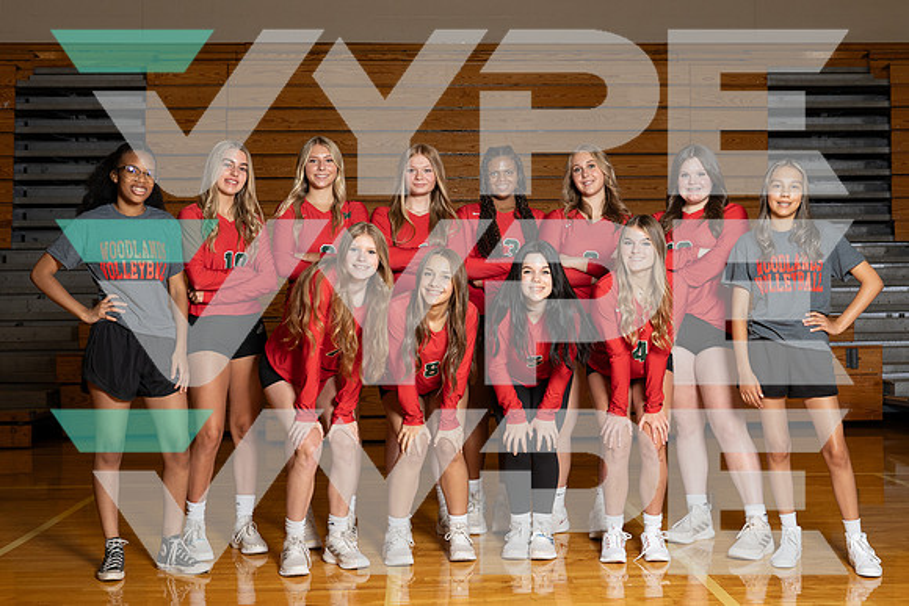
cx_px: 470
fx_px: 1167
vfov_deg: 29.1
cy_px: 298
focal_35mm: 46
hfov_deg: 42.6
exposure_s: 1/250
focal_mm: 40
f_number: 8
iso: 1250
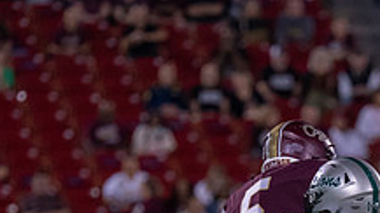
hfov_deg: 3.6
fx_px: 6085
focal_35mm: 604
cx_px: 360
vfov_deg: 2.0
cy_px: 322
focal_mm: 154
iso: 1600
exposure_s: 1/1600
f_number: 2.8
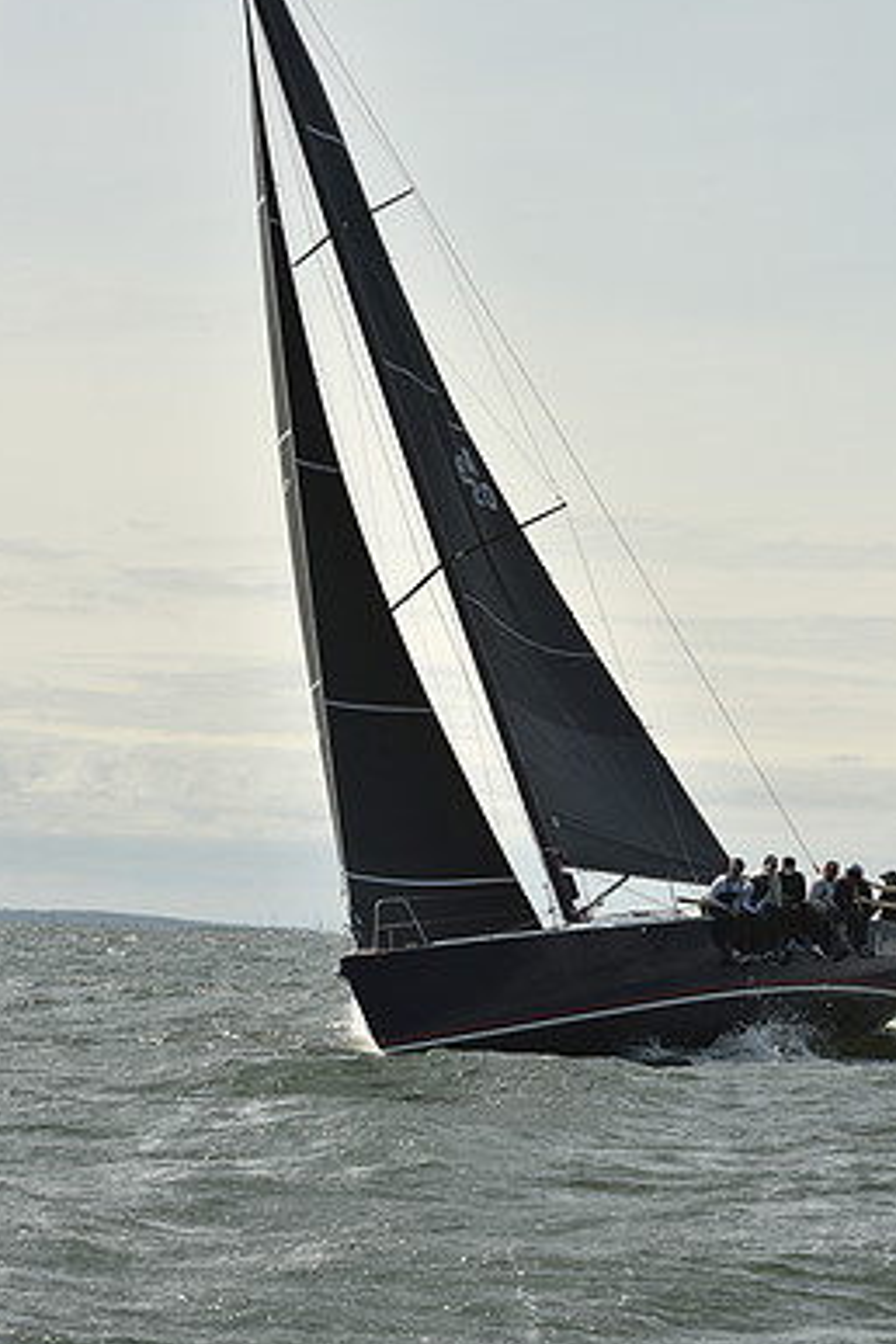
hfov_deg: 13.0
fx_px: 3920
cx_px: 537
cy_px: 511
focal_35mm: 105
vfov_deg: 19.4
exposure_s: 1/800
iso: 250
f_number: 10
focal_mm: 70
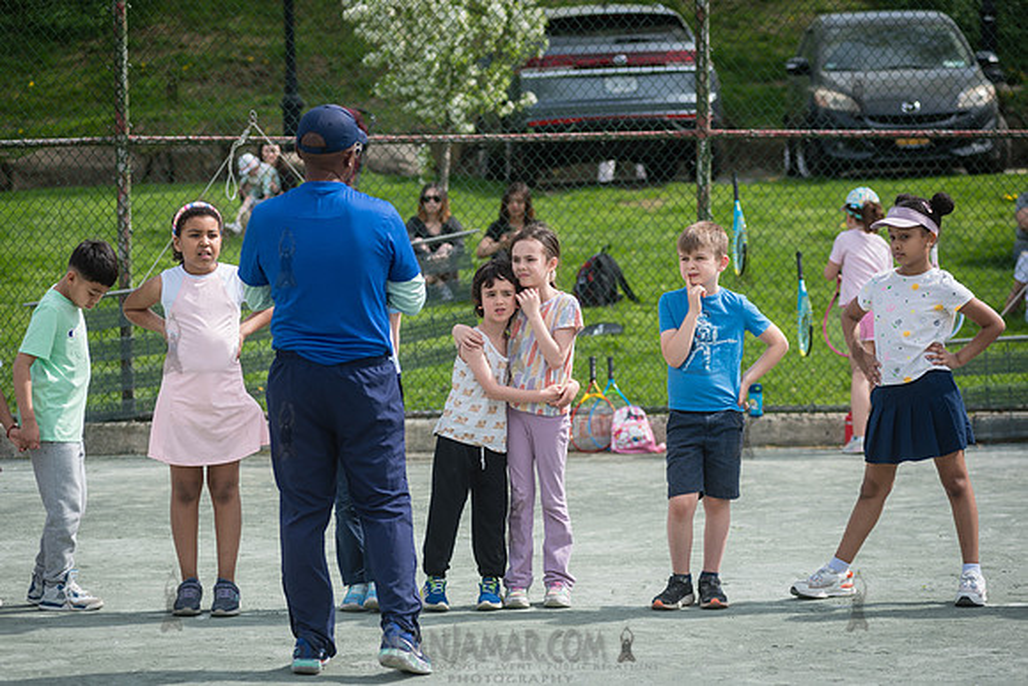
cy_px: 343
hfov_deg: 17.1
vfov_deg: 11.4
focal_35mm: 120
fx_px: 3427
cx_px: 514
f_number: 4
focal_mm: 120
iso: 100
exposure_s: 1/800
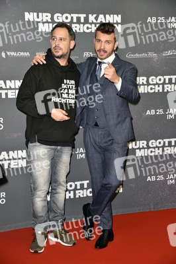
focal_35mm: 66
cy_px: 132
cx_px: 88
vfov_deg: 30.5
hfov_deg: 20.6
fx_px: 485
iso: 800
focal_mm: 66
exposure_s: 1/250
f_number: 6.3
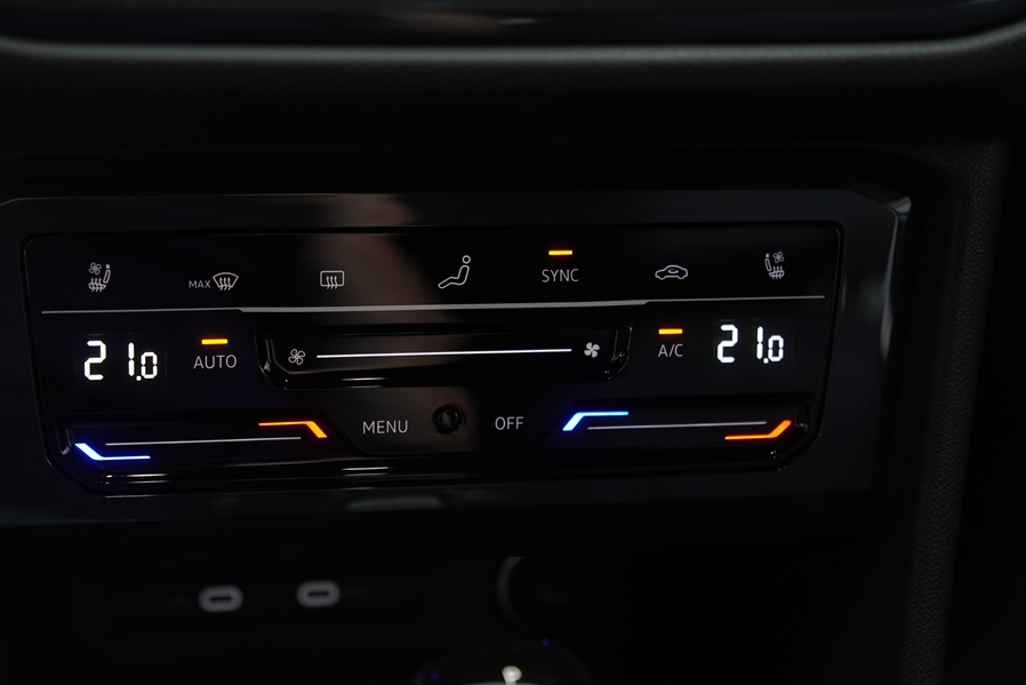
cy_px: 300
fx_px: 2097
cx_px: 454
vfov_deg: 18.5
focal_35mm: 74
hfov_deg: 27.5
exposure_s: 1/80
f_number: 2.8
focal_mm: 43
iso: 400
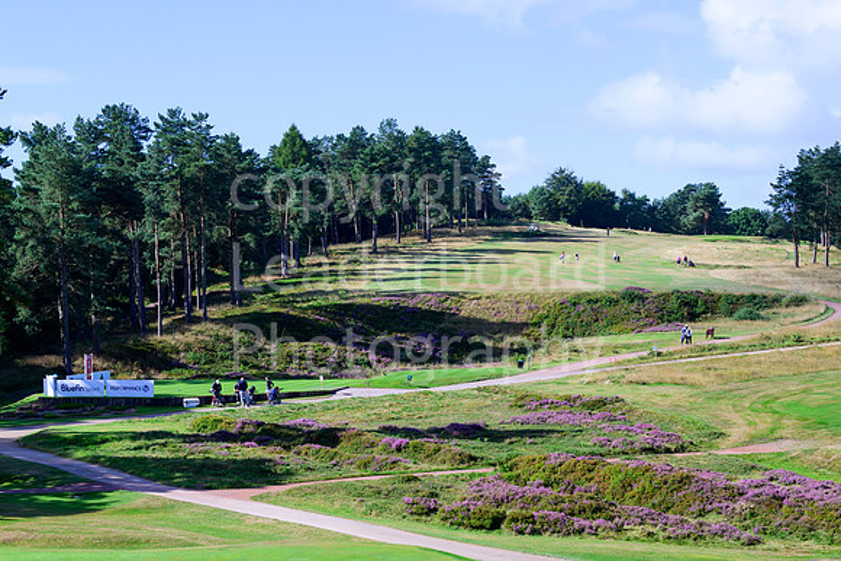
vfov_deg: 17.7
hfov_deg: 26.3
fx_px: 1799
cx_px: 420
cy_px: 280
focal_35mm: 77
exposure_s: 1/400
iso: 160
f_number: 6.3
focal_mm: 77
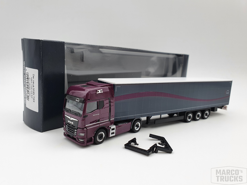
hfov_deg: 67.3
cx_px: 124
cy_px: 92
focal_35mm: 26
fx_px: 186
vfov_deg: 53.1
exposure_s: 1/145
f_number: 2.4
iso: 50
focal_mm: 4.32
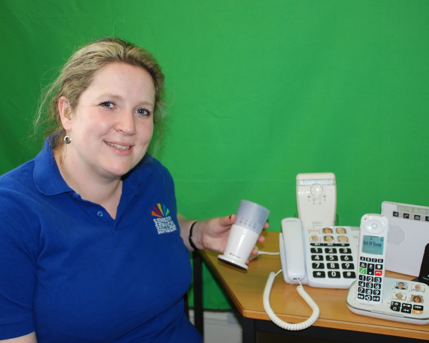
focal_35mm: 44
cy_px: 171
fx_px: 559
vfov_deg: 34.2
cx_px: 216
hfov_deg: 42.0
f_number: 4
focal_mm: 26
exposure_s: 1/60
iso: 200
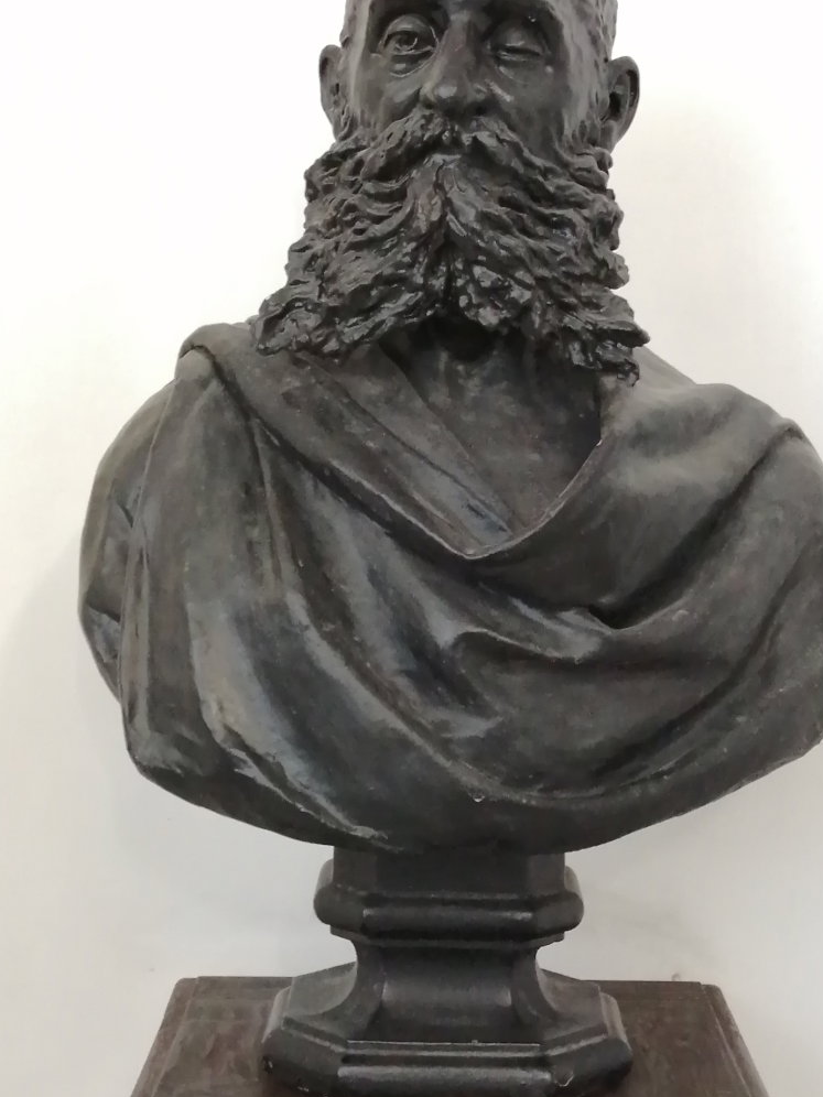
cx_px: 502
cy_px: 439
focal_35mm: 63
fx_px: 1997
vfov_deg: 30.6
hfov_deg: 23.2
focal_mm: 3.46
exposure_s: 1/20
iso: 320
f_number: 1.8
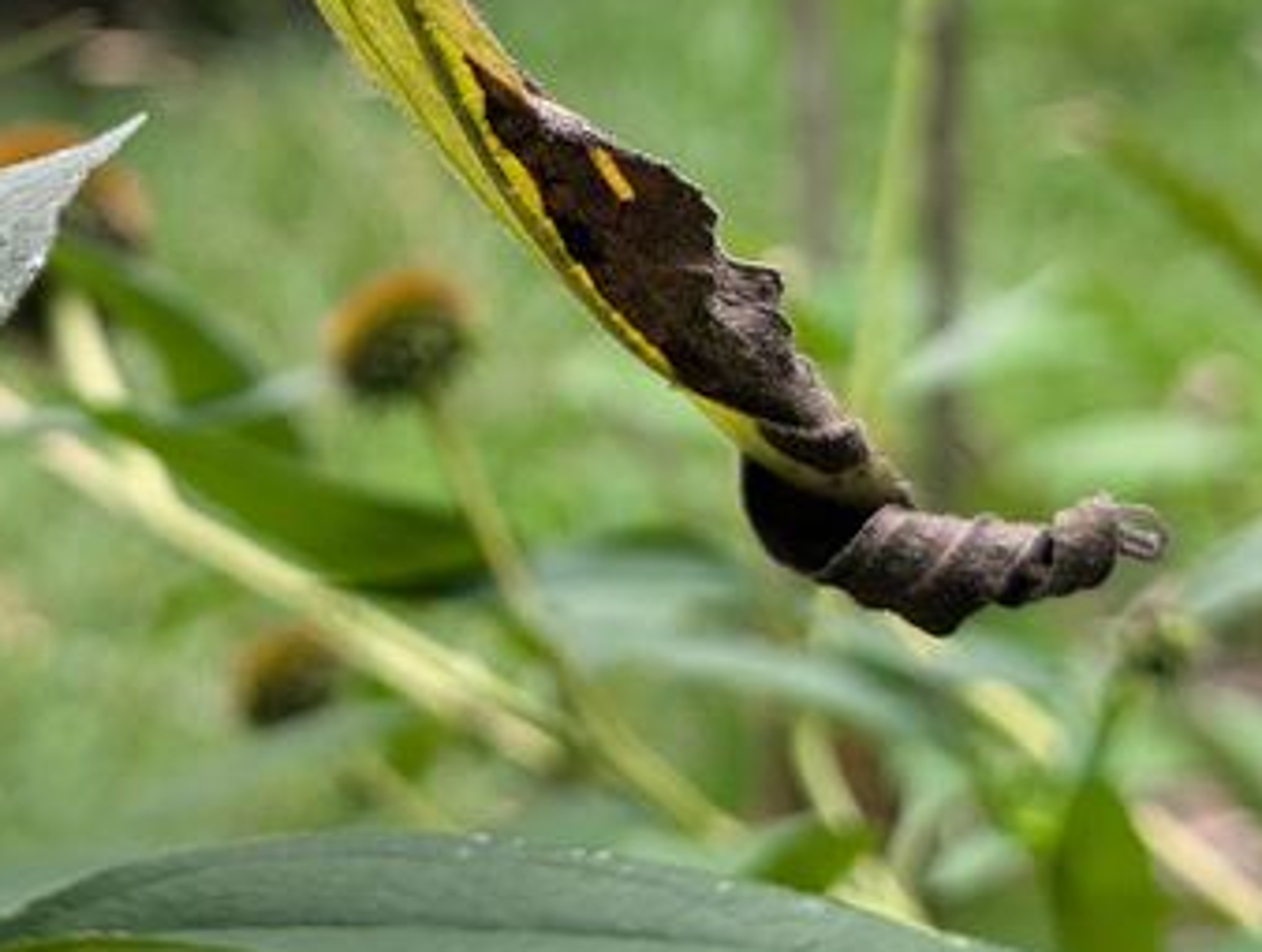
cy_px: 82
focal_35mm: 66
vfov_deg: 21.8
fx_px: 2411
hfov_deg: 29.0
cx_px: 379
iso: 58
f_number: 1.68
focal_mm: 6.9
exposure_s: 1/156
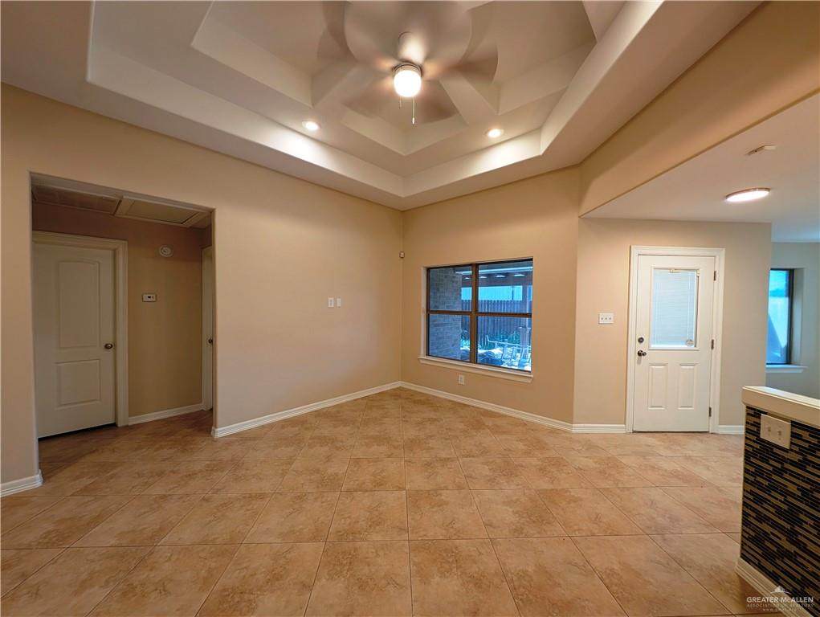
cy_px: 308
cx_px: 410
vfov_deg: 94.6
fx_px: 285
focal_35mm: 12
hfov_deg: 110.5
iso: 42
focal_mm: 2.23
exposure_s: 1/30
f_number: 1.95
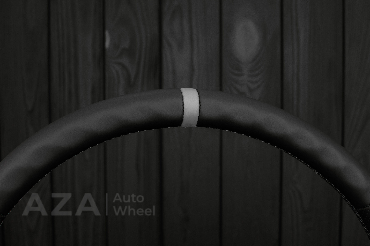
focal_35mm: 52
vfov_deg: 25.8
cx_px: 185
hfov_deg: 37.8
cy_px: 123
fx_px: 540
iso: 500
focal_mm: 35
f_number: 6.3
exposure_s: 1/125
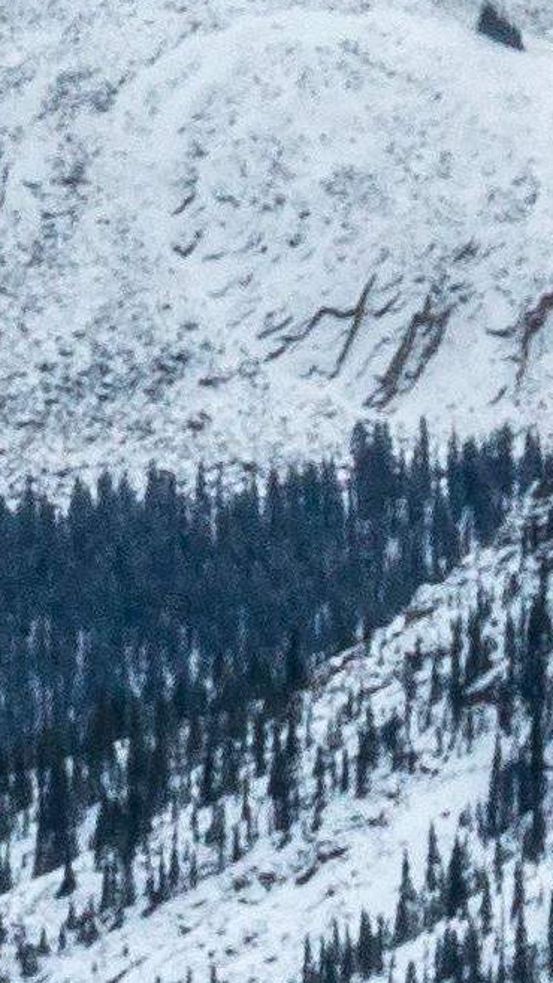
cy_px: -723
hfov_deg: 0.9
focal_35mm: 1313
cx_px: -1281
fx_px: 34236
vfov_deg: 1.6
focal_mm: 112
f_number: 22
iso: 200
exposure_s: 1/30
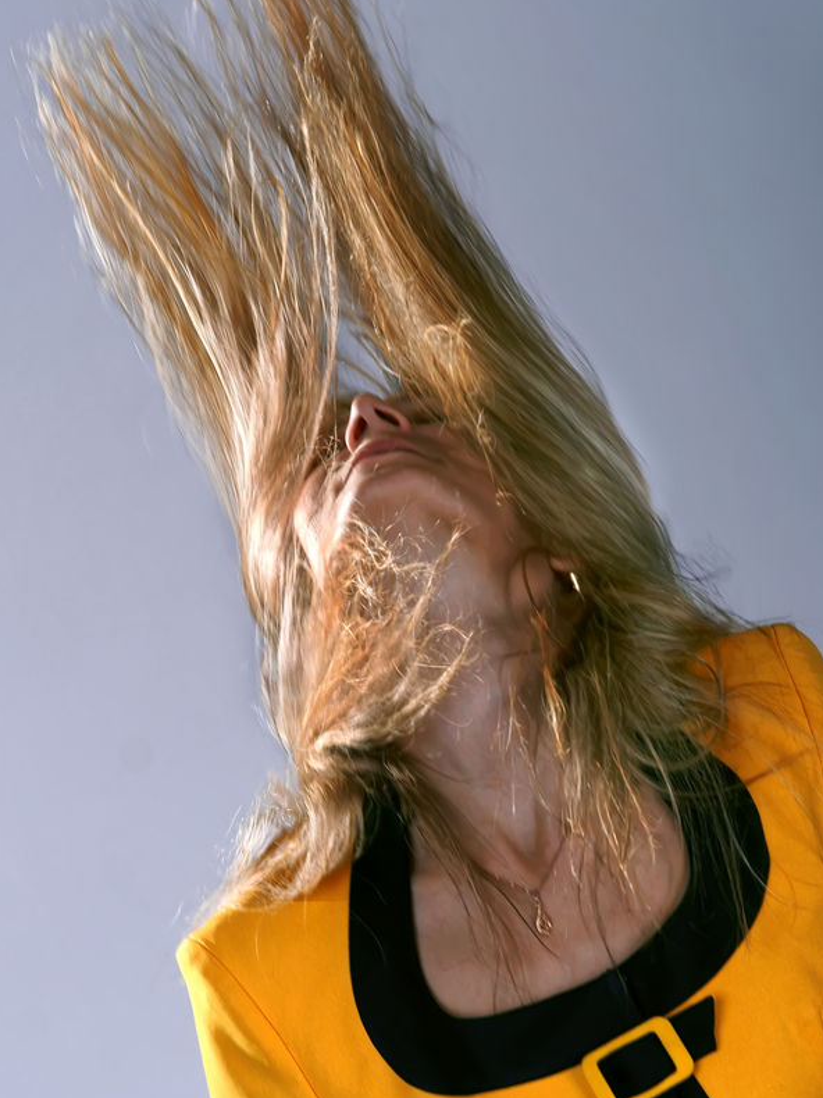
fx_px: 3647
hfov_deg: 12.9
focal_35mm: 115
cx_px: 411
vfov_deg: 17.1
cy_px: 485
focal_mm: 70
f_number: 8
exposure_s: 1/125
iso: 100
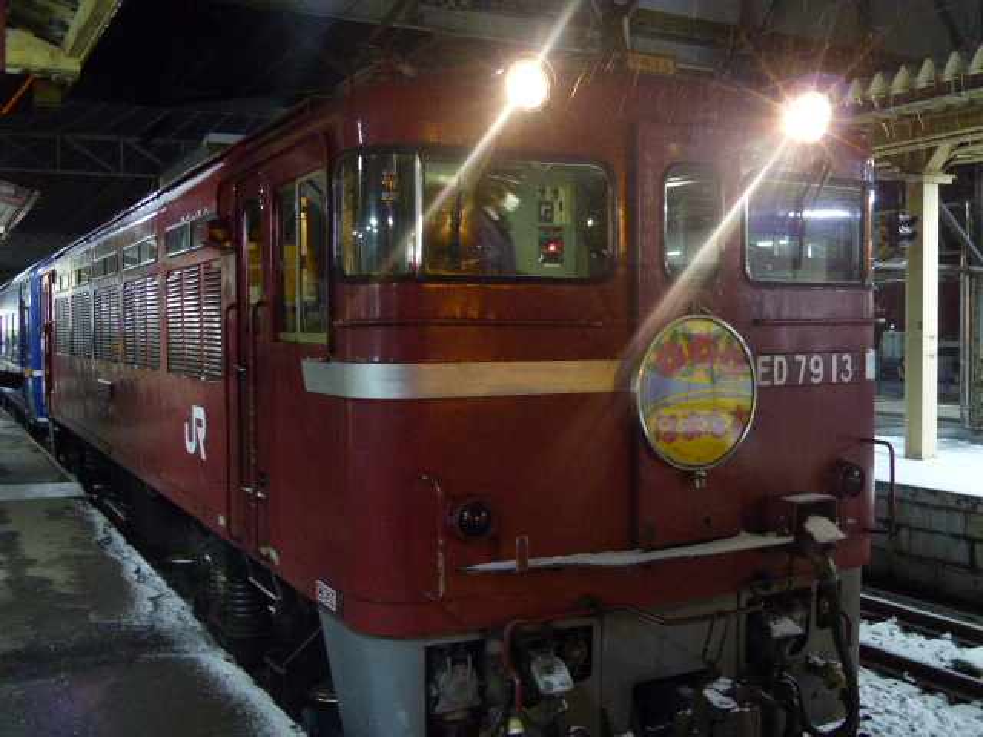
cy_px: 368
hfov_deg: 50.1
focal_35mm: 37
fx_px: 1051
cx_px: 492
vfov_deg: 38.7
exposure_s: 1/25
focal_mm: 6.6
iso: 800
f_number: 2.8
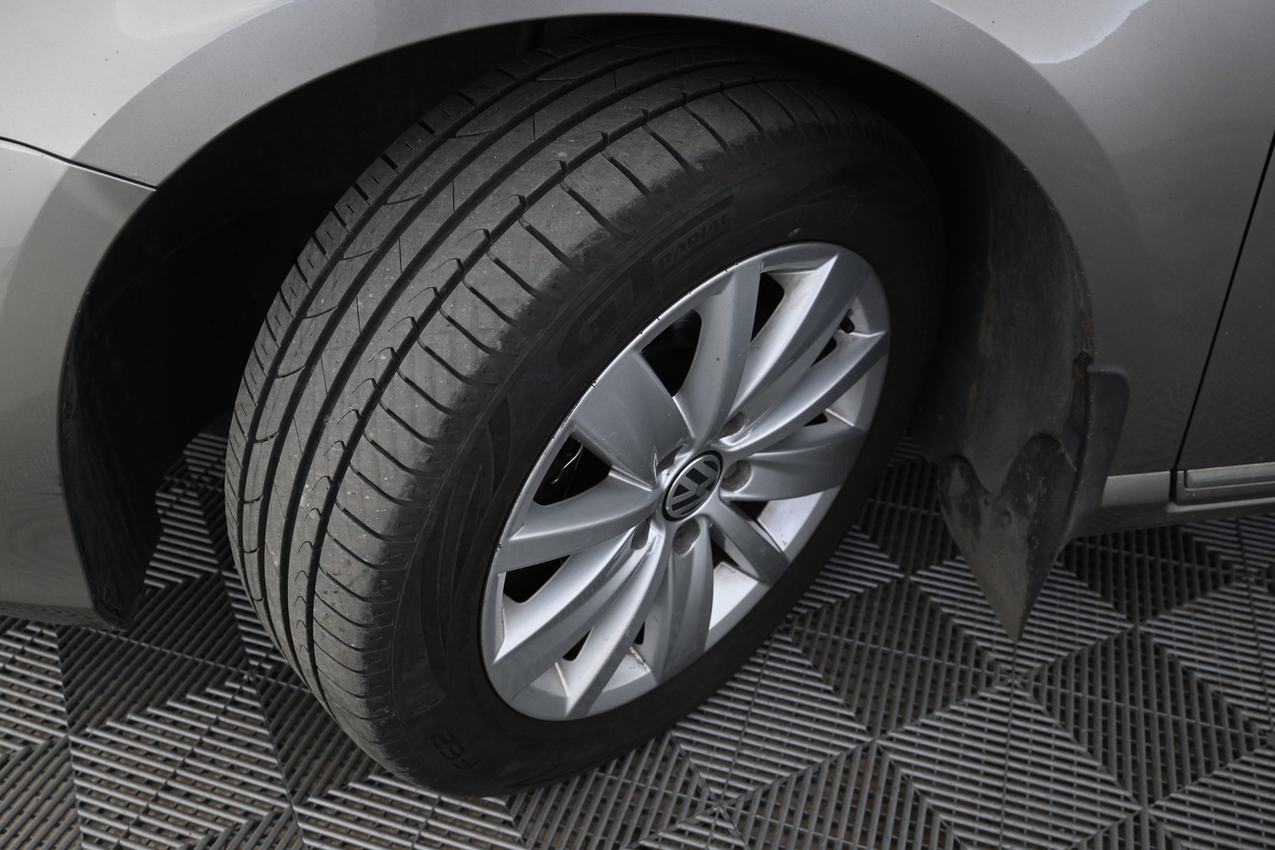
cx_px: 638
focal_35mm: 32
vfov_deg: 41.7
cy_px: 425
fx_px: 1116
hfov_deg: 59.5
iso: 560
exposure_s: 1/30
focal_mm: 21
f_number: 4
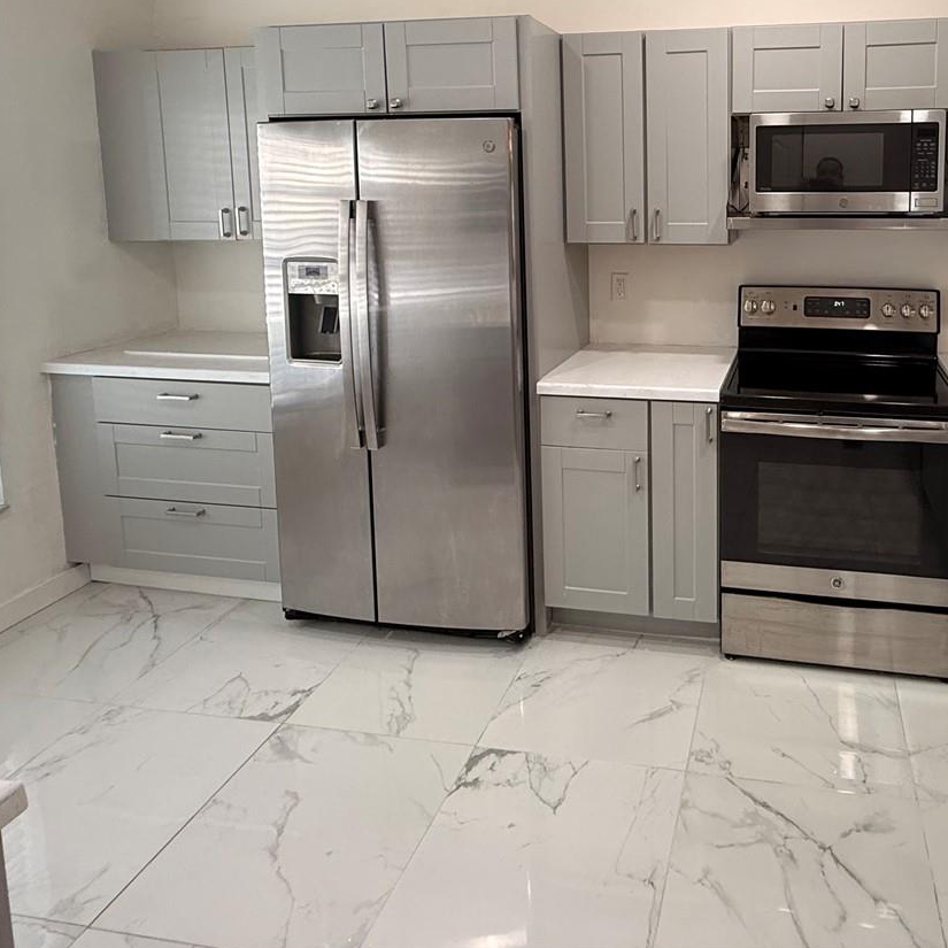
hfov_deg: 62.0
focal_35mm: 24
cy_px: 264
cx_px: 691
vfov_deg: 62.2
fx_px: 744
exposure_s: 1/120
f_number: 2.2
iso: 200
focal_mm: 2.22
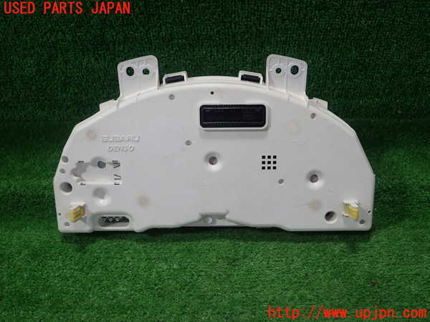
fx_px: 373
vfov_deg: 46.8
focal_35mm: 30
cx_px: 215
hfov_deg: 60.0
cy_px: 161
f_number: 2.3
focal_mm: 5.5
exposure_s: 1/125
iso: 125
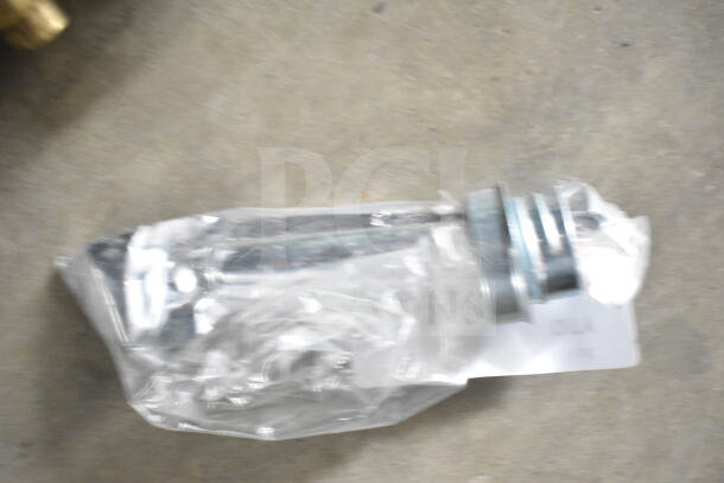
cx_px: 362
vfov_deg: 31.9
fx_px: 845
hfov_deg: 46.4
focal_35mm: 42
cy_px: 242
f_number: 4.2
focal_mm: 28
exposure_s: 1/50
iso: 4000
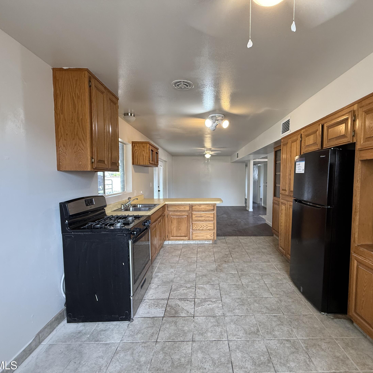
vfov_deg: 84.0
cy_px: 191
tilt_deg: -3.3
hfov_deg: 83.6
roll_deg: -0.1
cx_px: 209
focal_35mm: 17
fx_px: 207
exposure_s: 1/60
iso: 200
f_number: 2.2
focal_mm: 2.22
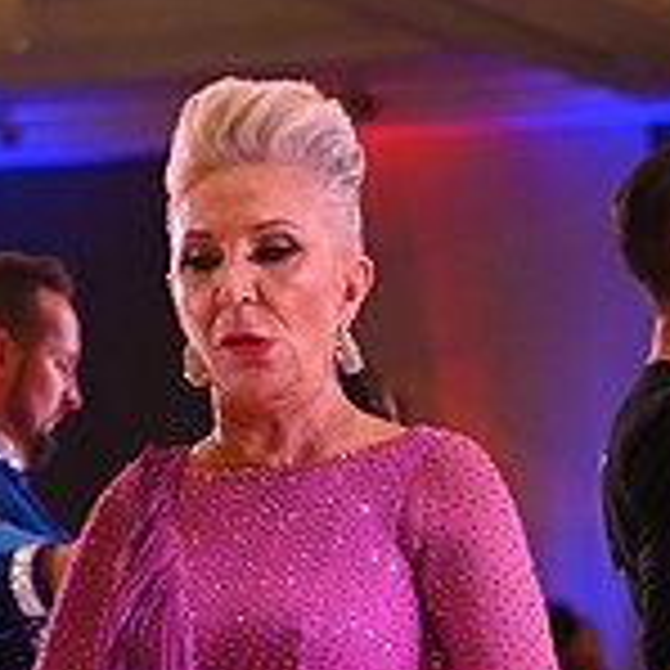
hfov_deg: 5.6
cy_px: 998
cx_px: 389
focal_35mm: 314
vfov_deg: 5.5
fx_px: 6876
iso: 1600
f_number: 4.5
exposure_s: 1/200
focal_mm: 95
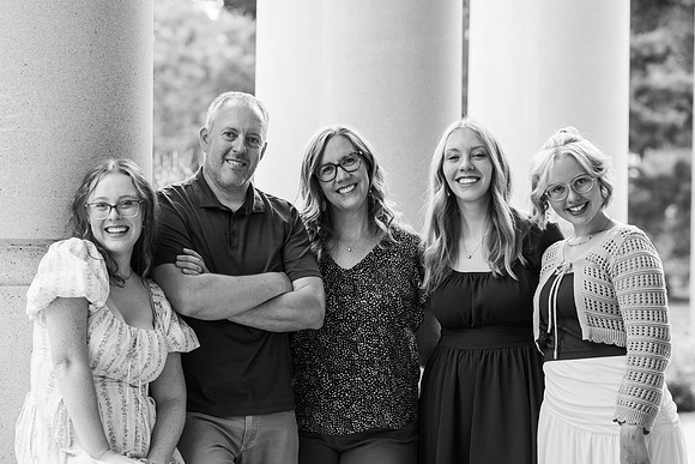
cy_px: 232
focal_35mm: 133
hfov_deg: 15.4
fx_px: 2568
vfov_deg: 10.3
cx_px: 348
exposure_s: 1/160
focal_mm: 133
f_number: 5
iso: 2500
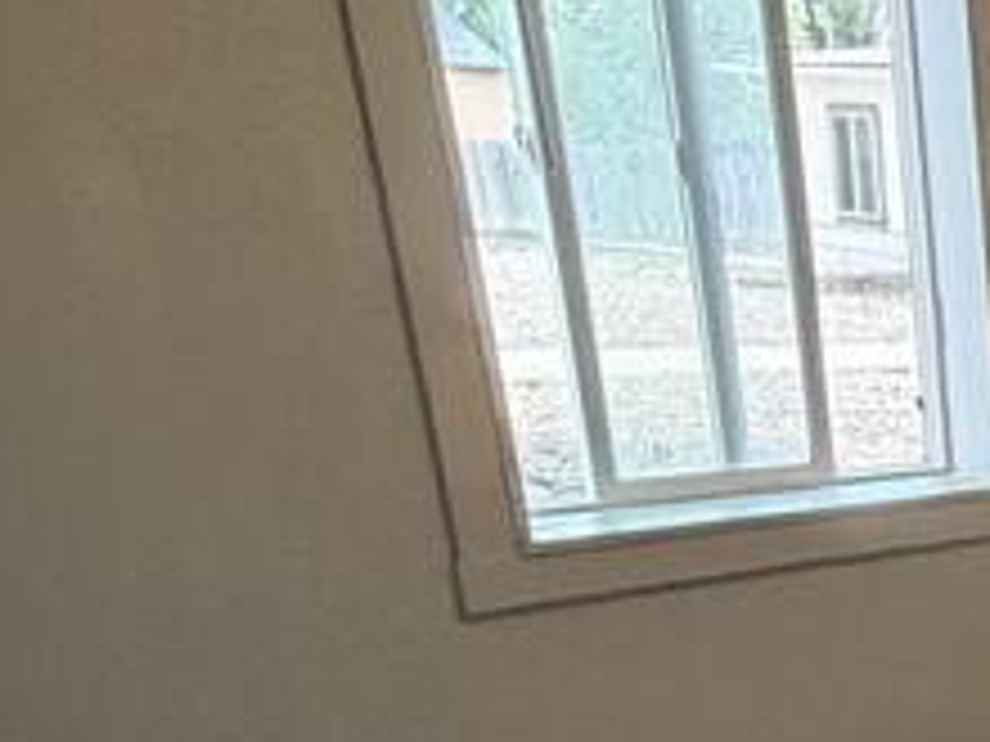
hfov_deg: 25.9
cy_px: 769
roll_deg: -4.2
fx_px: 1459
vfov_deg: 26.8
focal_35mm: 51
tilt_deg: -21.3
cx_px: 1539
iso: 250
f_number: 2.2
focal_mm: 2.22
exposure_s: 1/60
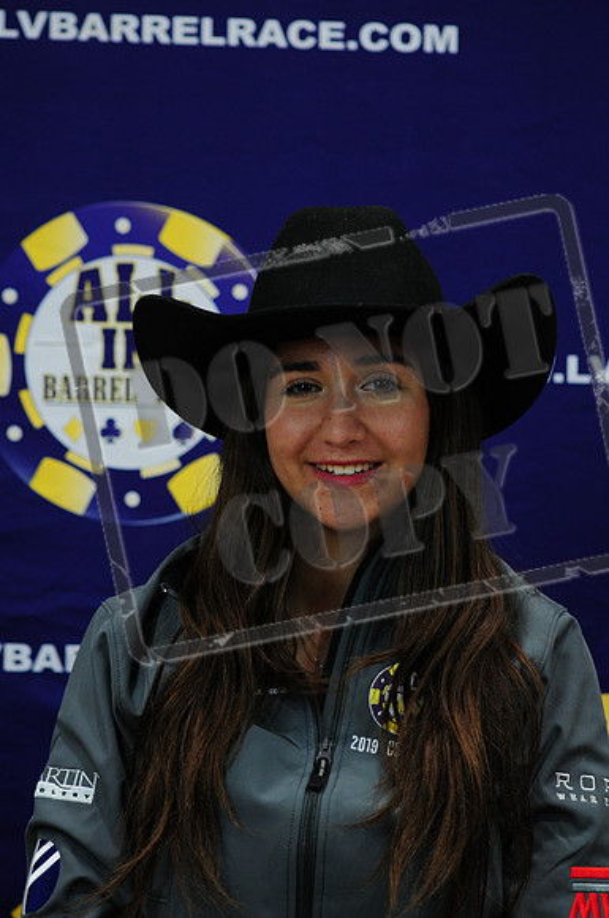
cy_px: 459
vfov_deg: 16.7
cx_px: 304
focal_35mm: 123
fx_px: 3130
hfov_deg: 11.1
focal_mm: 82
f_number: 4
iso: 640
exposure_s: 1/125
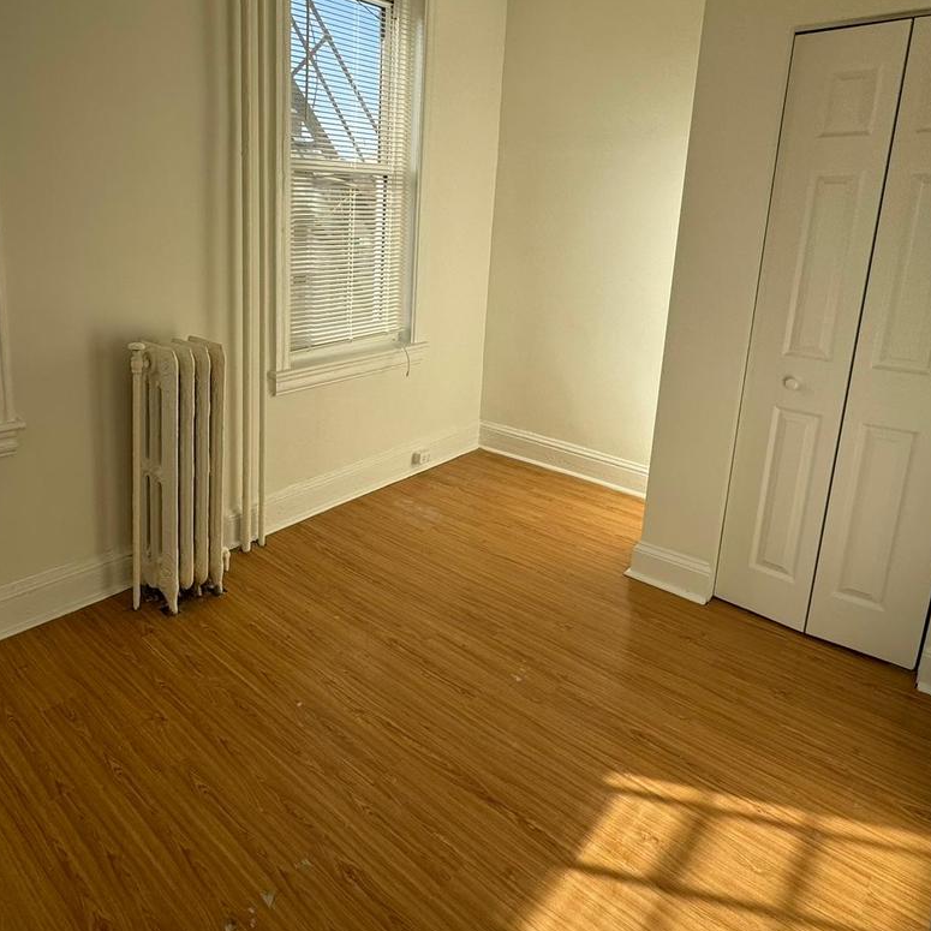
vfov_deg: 66.4
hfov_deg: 66.3
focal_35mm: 23
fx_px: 700
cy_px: 357
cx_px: 353
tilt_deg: -11.4
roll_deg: -2.1
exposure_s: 1/849
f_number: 2.2
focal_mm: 2.22
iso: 40
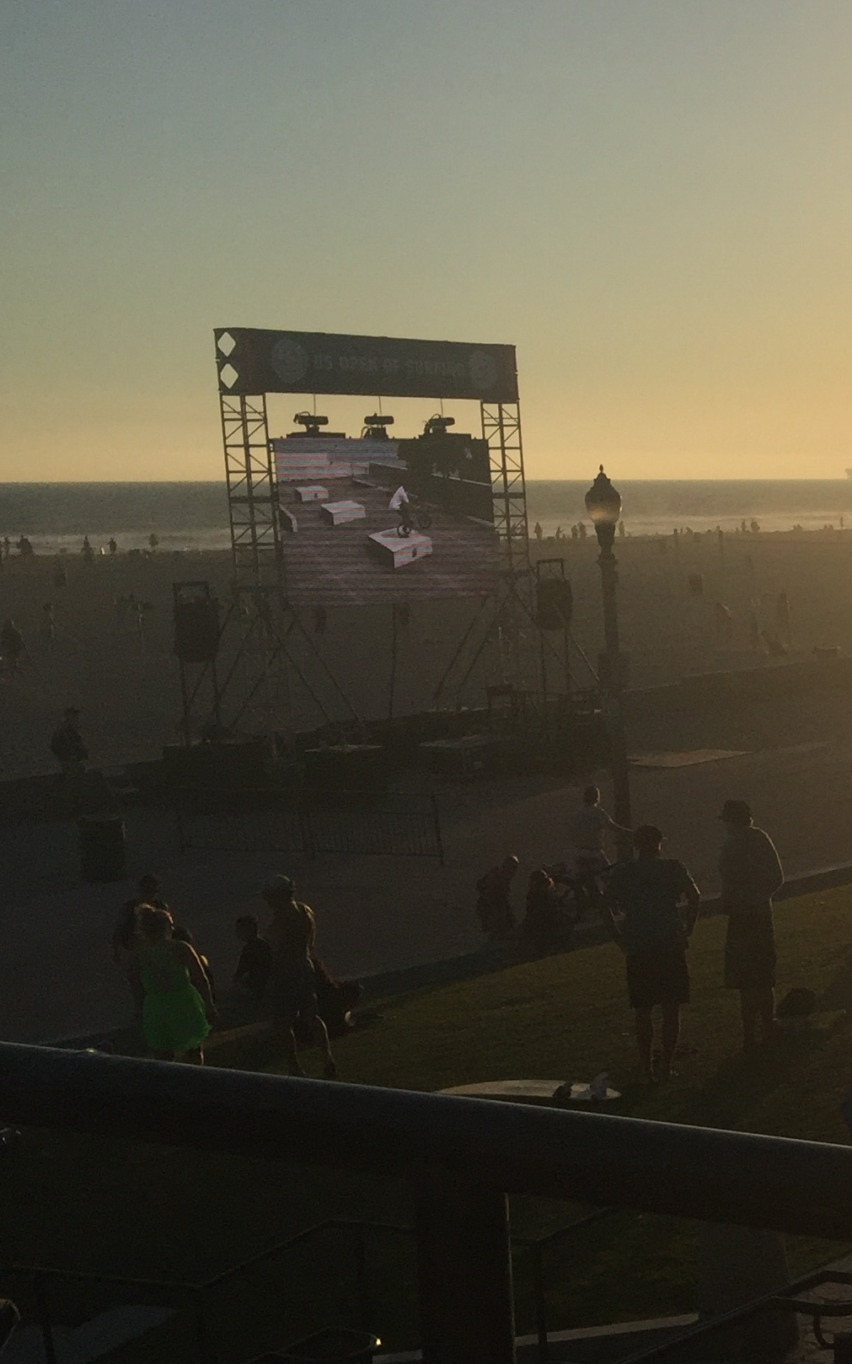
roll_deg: -0.7
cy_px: 853
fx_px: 2304
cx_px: 1370
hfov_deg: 18.1
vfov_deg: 32.8
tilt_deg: -7.0
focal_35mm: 62
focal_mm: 4.15
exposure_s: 1/4950
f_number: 2.2
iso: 32
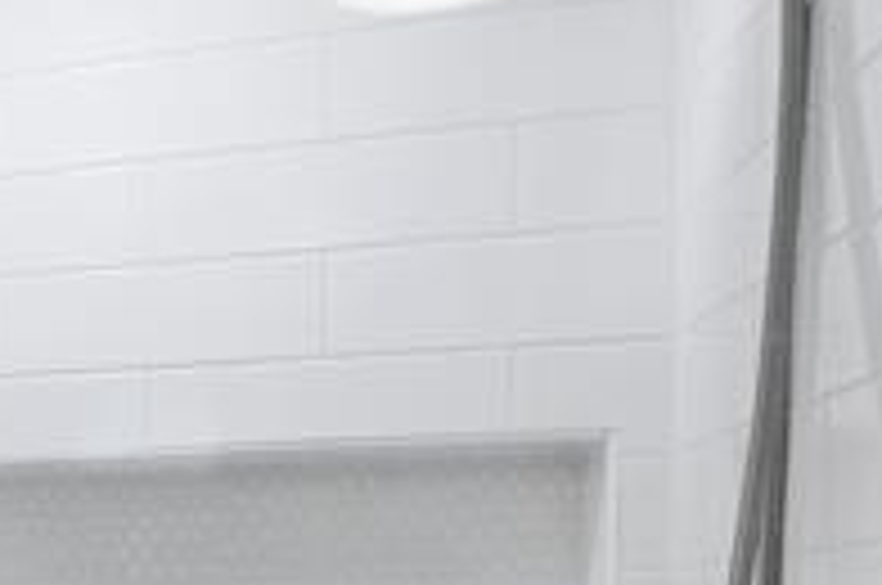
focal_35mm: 68
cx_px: -634
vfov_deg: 19.2
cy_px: 630
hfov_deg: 21.5
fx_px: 1663
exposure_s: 1/4
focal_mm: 13
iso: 250
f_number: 8
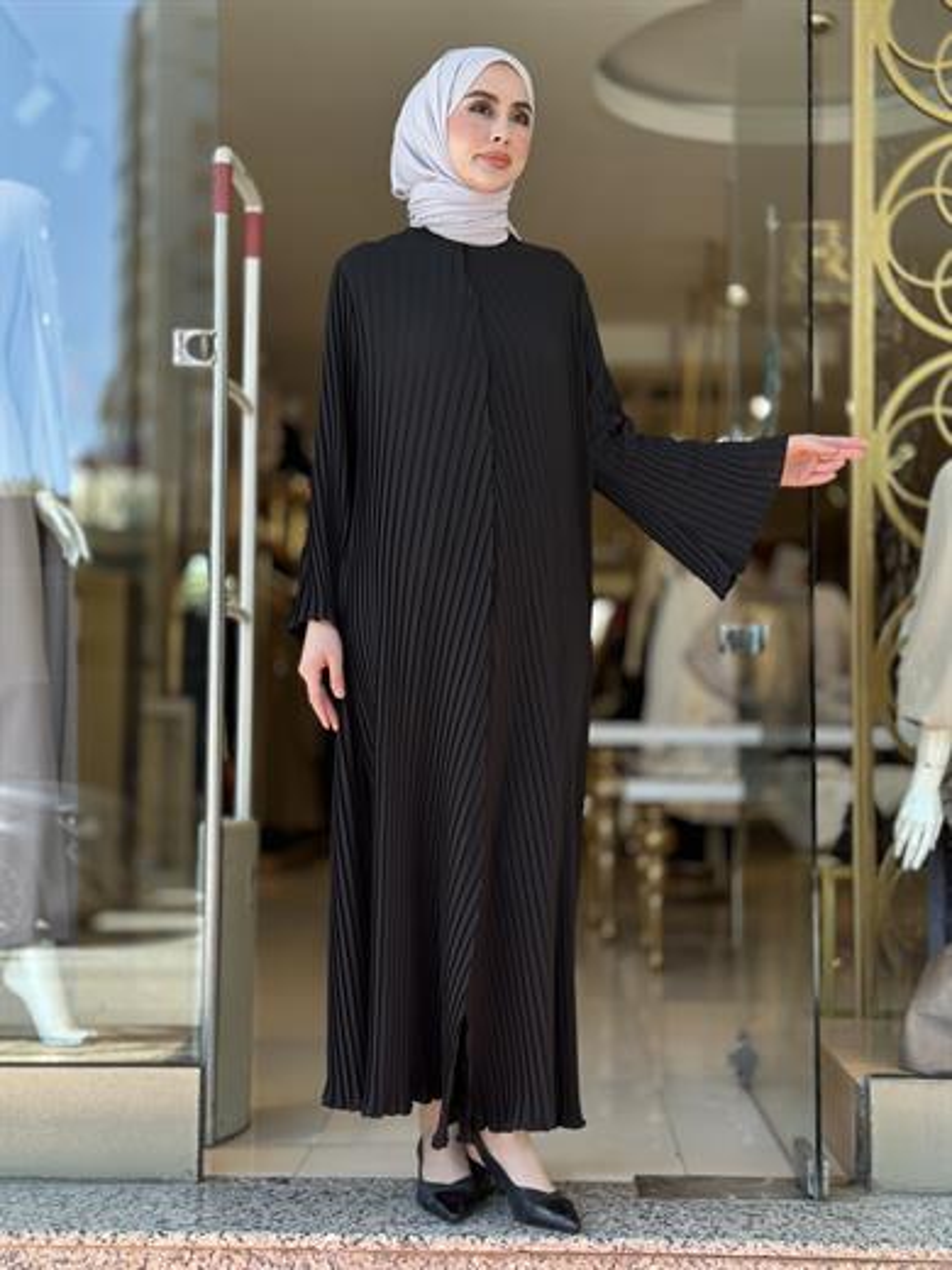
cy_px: 635
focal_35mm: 48
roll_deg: -1.7
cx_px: 476
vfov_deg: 39.7
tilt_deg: +3.1
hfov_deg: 30.3
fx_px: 1760
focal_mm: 6.86
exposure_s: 1/289
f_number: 1.78
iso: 80
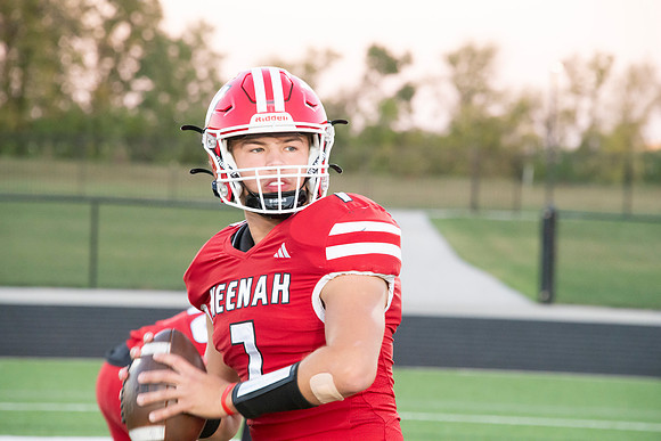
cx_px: 330
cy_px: 220
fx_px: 4591
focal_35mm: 250
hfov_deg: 8.2
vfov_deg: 5.5
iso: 8000
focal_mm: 250
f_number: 9
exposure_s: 1/320
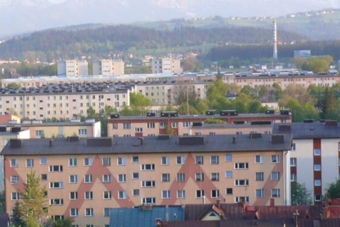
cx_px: 83
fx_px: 1785
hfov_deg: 10.9
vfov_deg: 7.3
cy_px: 174
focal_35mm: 189
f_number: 3.2
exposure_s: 1/100
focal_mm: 15.8
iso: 100
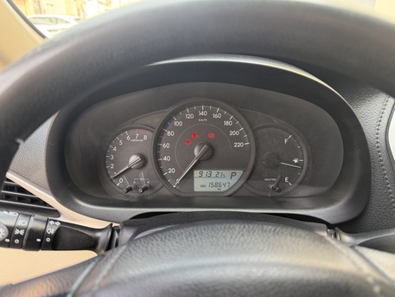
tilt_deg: -22.5
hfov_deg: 71.6
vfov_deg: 56.8
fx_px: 274
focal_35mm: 24
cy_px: 148
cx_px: 198
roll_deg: -0.9
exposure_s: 1/136
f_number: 1.78
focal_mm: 6.76
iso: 160
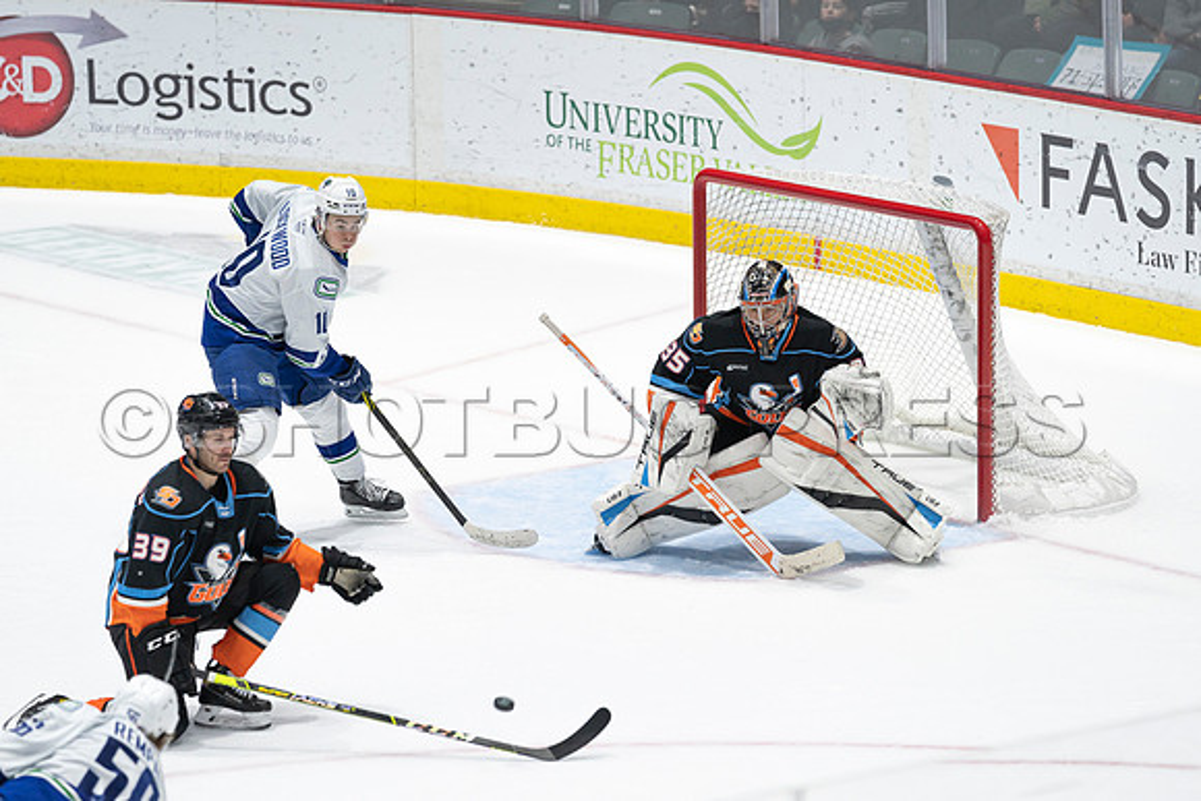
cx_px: 600
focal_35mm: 215
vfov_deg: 6.4
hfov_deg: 9.5
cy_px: 400
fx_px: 7191
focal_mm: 200
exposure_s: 1/640
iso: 1600
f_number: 4
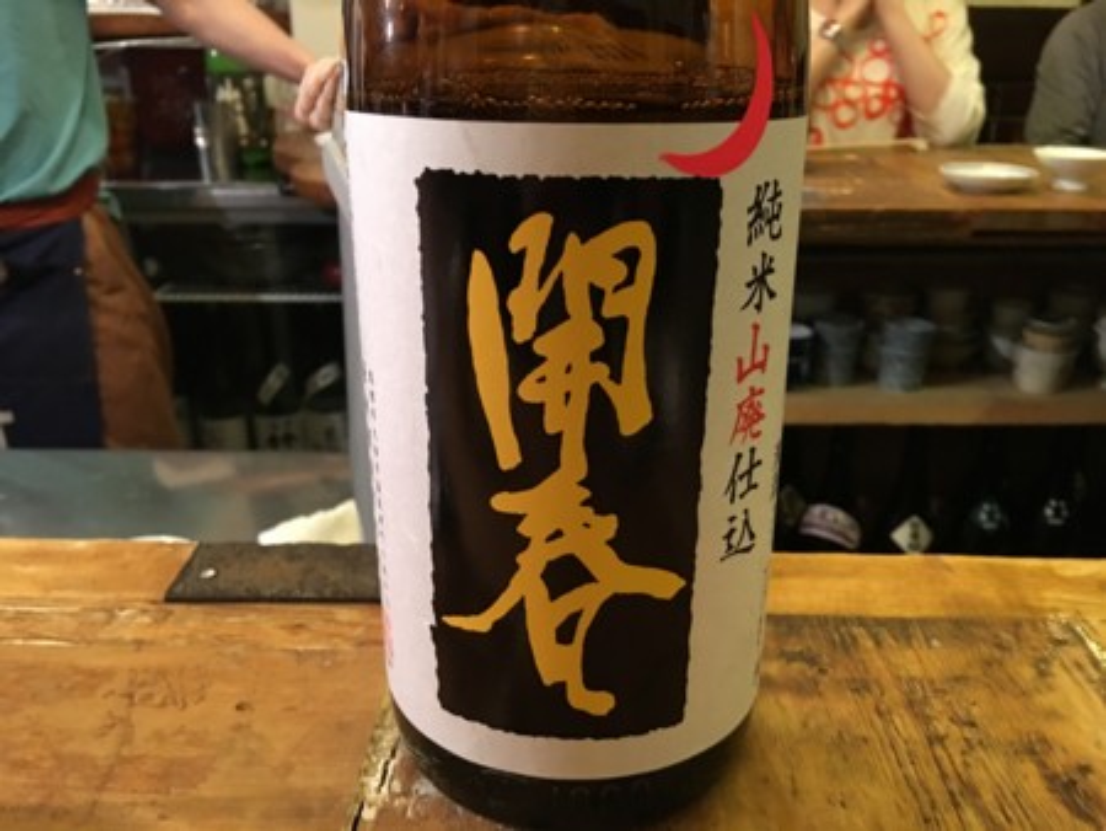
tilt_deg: -21.1
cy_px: 416
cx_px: 553
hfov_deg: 61.6
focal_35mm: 29
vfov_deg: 48.3
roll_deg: +0.1
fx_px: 927
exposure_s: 1/4
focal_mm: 4.15
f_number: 2.2
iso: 80
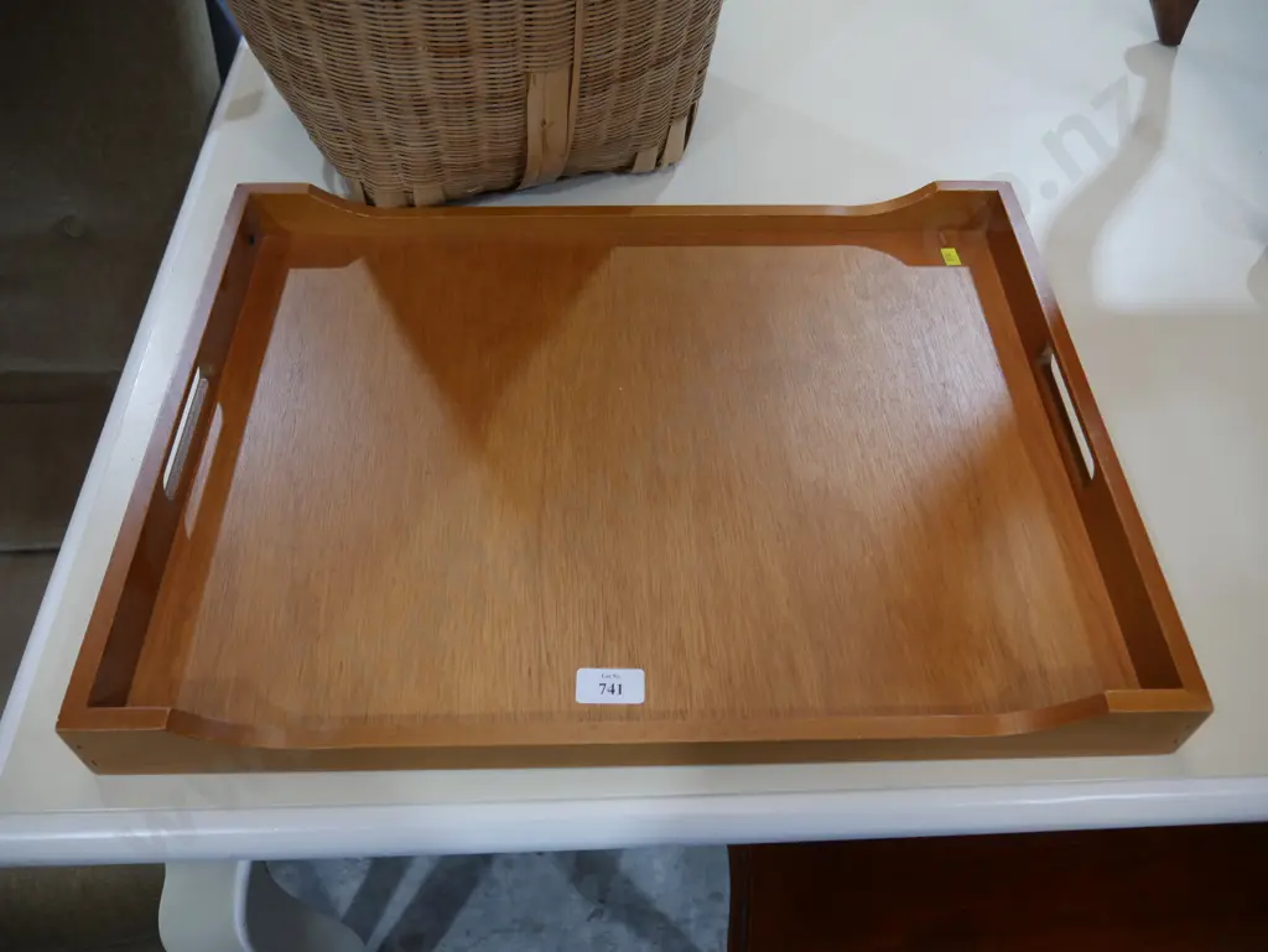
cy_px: 476
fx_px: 1026
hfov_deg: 63.4
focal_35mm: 28
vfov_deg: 49.8
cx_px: 634
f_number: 3.5
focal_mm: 14
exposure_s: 1/60
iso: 320
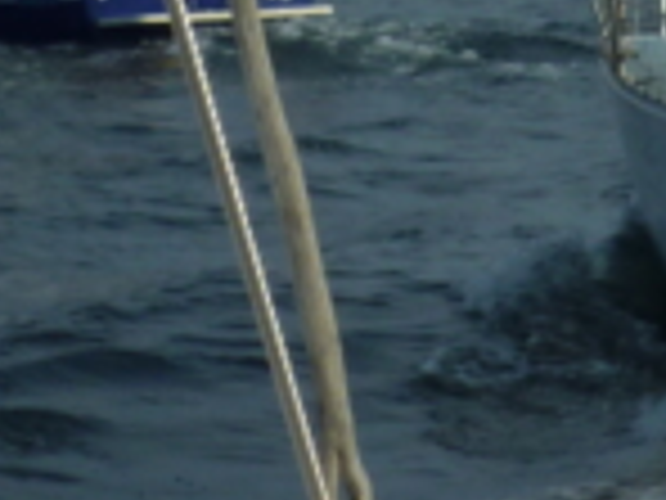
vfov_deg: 4.3
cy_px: -486
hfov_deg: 5.7
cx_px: 1156
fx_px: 6638
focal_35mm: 345
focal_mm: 11.3
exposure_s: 1/640
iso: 80
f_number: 4.9
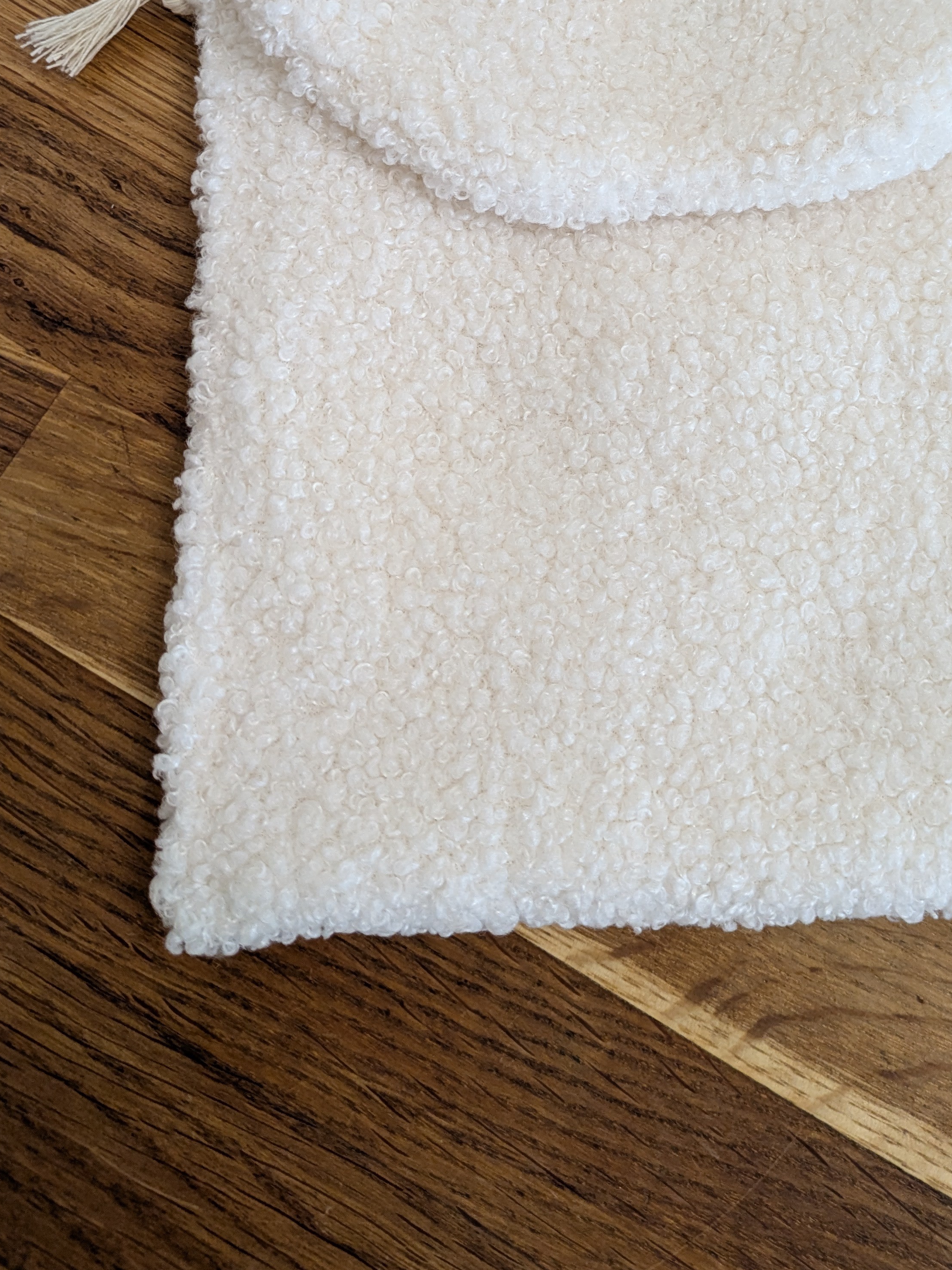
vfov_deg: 46.2
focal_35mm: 39
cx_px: 710
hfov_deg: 36.0
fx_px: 1430
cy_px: 319
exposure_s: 1/100
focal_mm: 5.43
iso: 212
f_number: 1.89
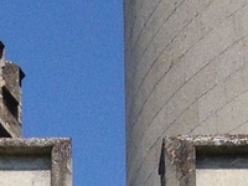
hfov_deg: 6.8
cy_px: 660
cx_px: -242
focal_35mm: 280
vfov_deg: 4.9
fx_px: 2006
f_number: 2.4
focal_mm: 4.28
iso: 50
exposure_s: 1/1972
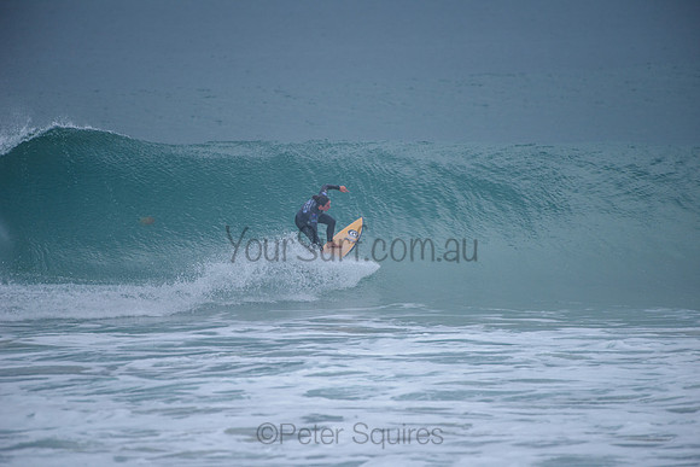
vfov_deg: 2.8
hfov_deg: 4.1
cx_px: 350
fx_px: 9724
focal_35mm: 500
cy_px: 234
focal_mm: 500
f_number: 5.6
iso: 280
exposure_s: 1/2000
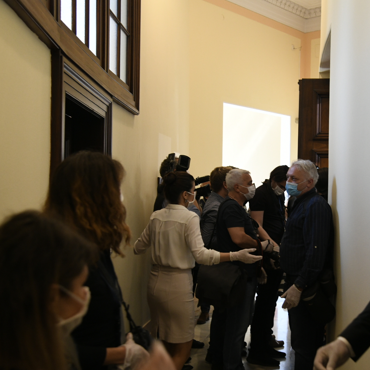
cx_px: 253
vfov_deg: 34.7
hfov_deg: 34.3
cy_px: 185
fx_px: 593
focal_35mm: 49
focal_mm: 38
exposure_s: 1/60
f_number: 4
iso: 2000
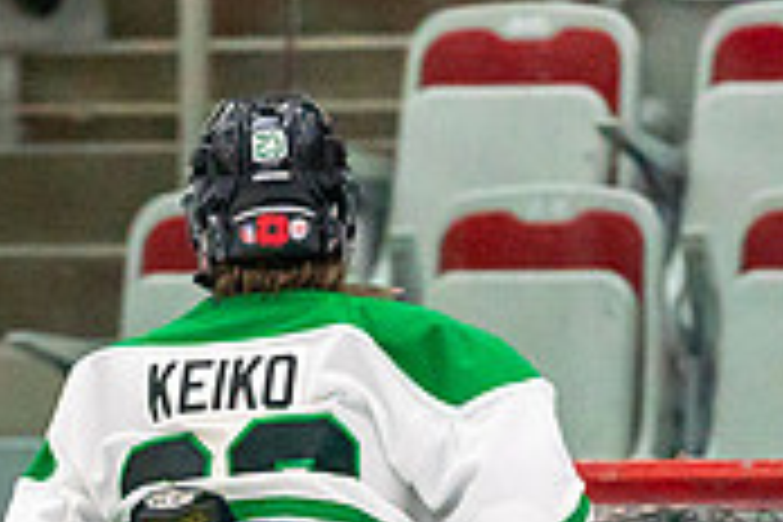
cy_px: 996
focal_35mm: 1058
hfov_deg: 1.9
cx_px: -152
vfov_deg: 1.3
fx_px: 23010
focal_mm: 200
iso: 3200
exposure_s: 1/1250
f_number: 2.8
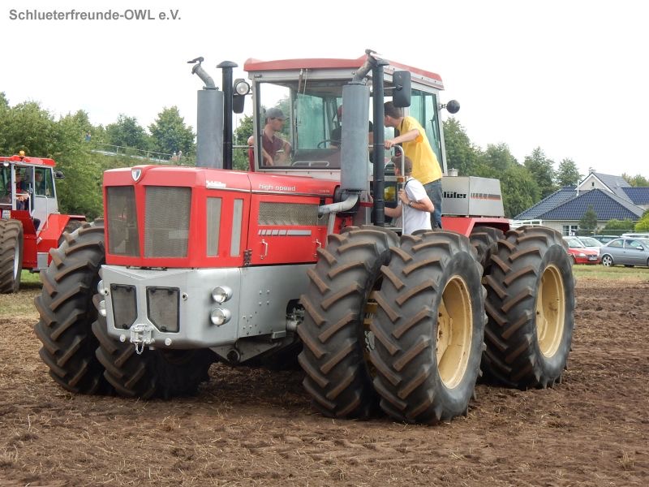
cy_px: 244
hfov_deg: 27.4
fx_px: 1331
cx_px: 324
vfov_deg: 20.7
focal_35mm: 71
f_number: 4.8
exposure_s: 1/160
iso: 125
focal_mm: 12.6
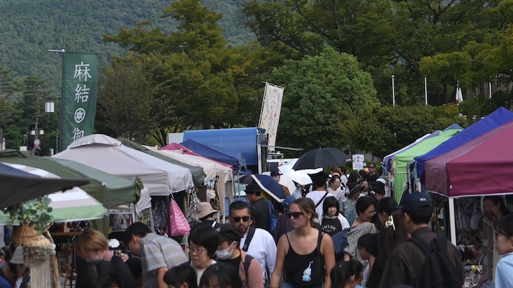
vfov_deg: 12.5
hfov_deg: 22.4
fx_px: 1292
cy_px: -28
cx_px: 324
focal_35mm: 95
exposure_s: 1/1600
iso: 100
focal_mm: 37
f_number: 4
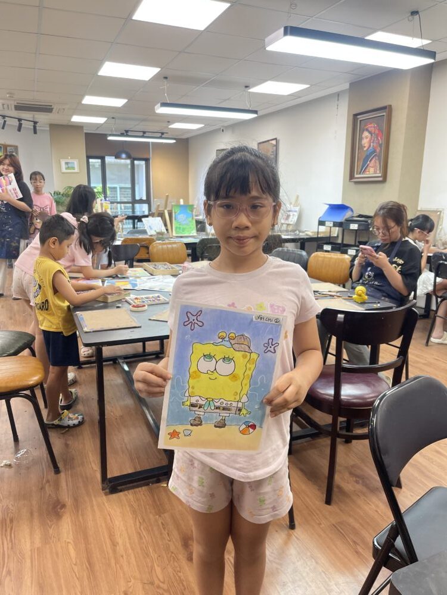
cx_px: 224
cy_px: 298
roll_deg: -0.5
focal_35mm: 25
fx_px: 430
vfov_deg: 69.4
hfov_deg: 54.9
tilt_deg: -12.9
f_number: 1.6
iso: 125
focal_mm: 5.1
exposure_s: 1/121
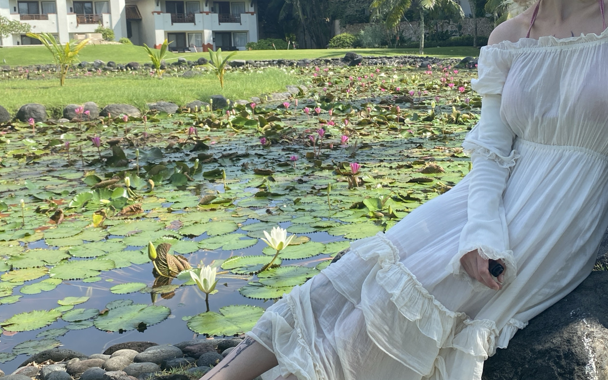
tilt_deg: -9.4
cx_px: 359
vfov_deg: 29.1
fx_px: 729
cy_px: 155
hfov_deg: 45.1
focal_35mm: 44
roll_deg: +1.4
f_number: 1.8
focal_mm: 4.25
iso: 32
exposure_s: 1/1232
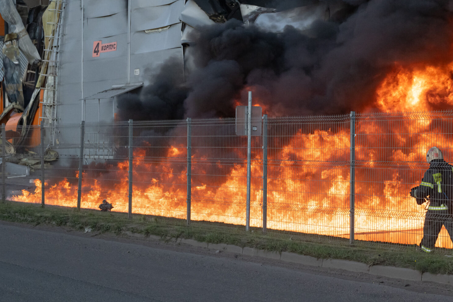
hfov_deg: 23.5
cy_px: 108
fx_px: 1069
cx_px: 365
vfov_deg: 16.0
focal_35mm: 85
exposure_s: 1/2500
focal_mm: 49
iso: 2000
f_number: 6.3
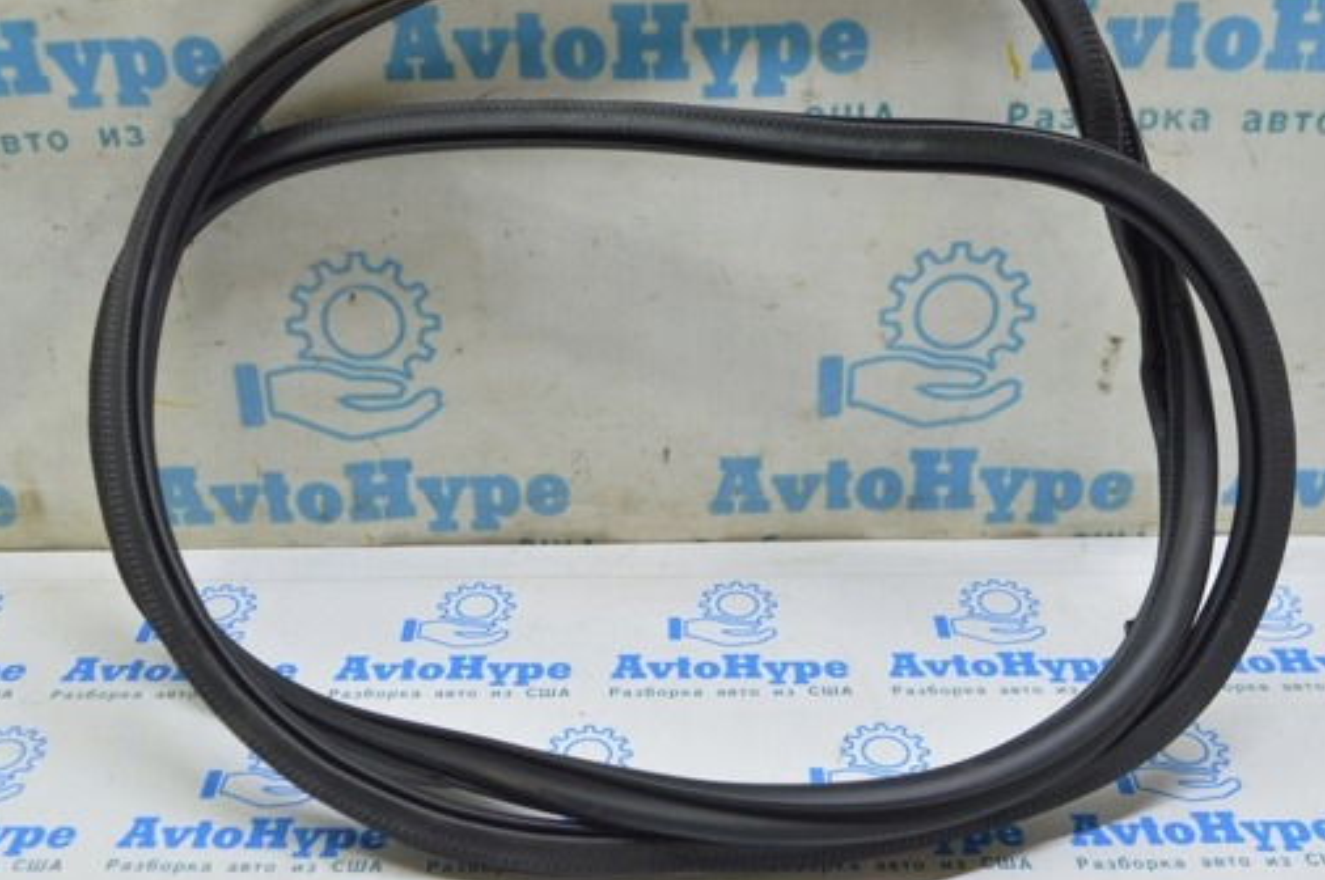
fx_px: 1604
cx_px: 613
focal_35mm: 44
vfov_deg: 30.6
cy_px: 360
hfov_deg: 44.9
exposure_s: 1/20
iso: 400
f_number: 5.6
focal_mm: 23
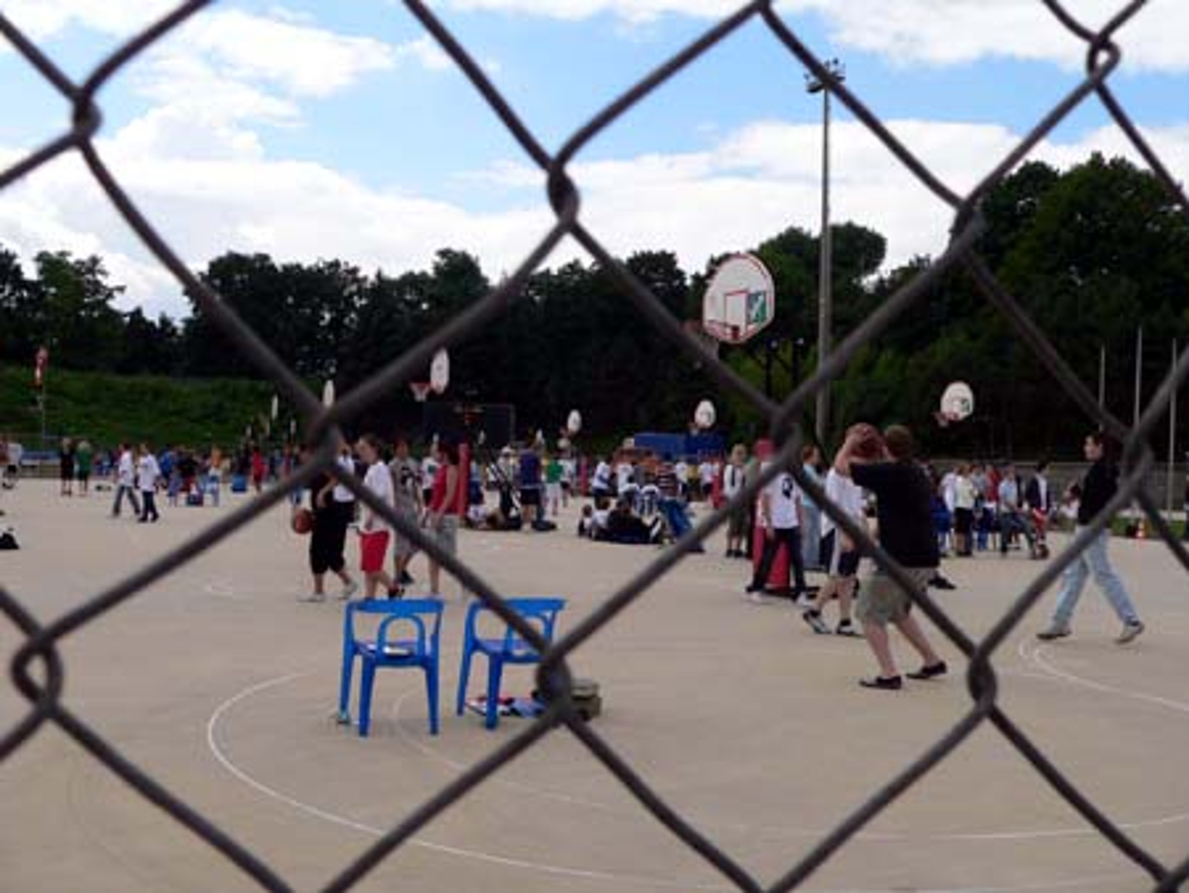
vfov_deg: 39.7
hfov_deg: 51.3
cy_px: 446
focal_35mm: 36
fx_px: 1237
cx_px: 594
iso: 80
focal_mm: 6
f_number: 4
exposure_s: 1/500
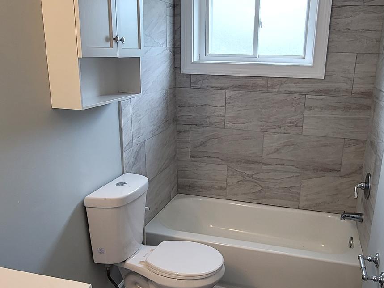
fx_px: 344
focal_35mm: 31
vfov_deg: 45.3
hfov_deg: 58.1
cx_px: 222
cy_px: 161
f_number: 2.2
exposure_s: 1/60
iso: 100
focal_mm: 2.2
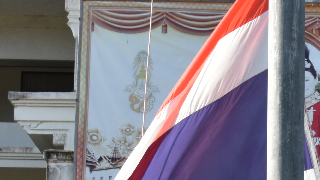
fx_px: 1306
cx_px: 345
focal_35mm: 154
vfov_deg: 7.7
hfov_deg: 13.7
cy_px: 315
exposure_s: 1/250
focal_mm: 27
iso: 280
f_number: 8
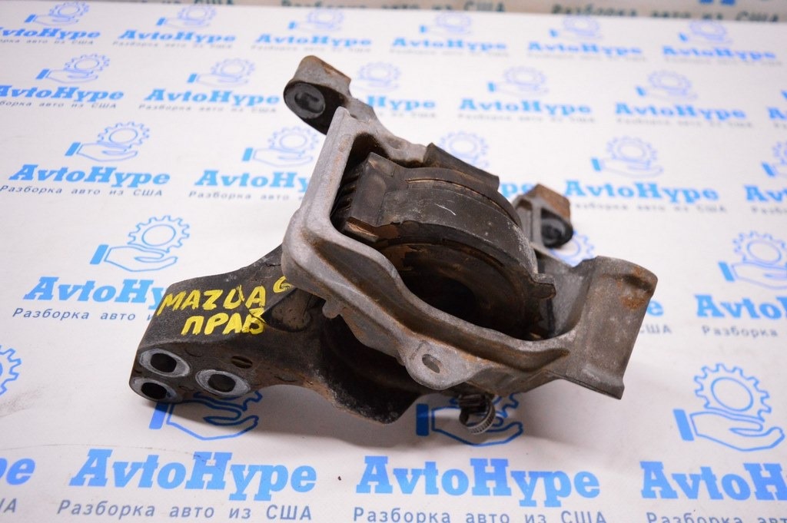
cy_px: 262
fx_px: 590
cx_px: 394
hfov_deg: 67.4
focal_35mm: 27
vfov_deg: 47.9
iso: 3200
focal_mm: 18
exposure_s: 1/400
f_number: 3.5
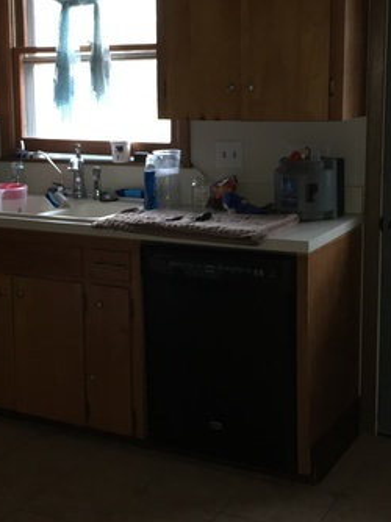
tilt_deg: -7.6
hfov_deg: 24.9
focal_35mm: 58
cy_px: 220
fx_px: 875
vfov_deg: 33.2
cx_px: 94
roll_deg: +1.7
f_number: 2.2
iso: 80
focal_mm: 4.15
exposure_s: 1/17
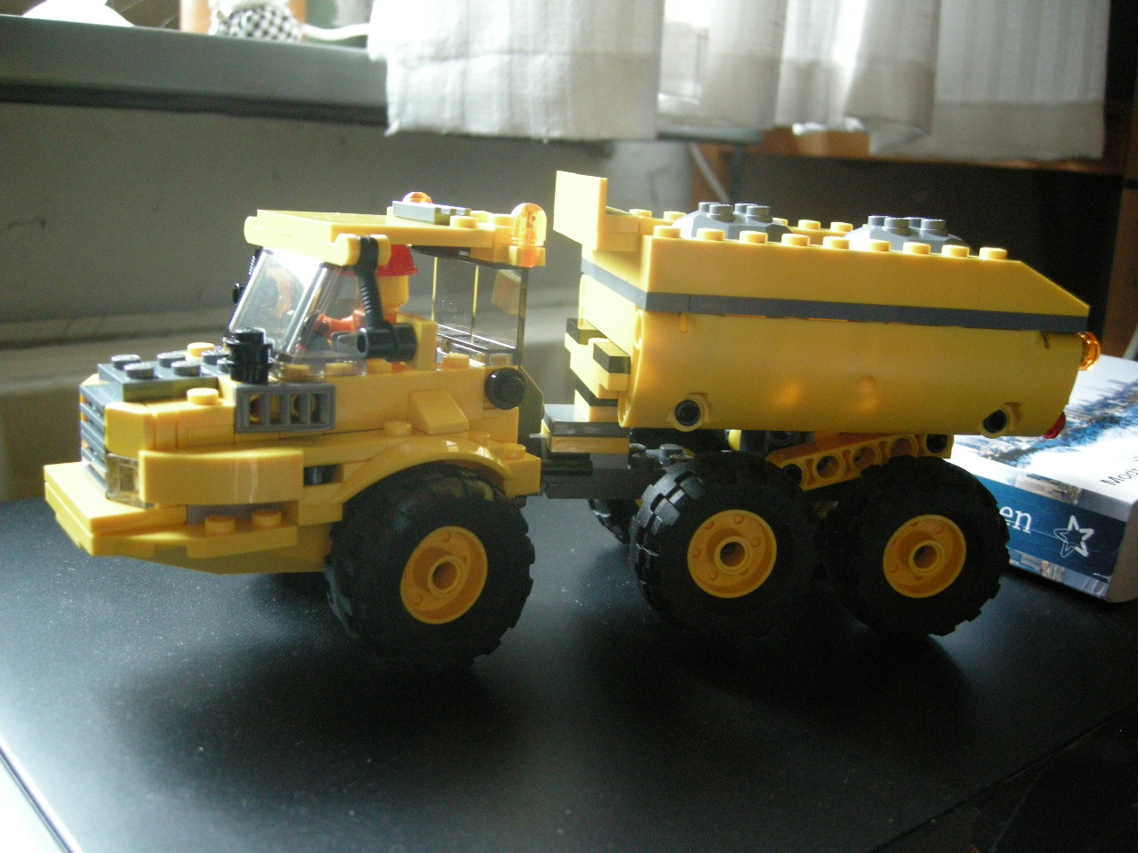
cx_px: 569
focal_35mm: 36
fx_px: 1183
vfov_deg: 39.7
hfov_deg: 51.4
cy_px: 426
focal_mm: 7.5
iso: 400
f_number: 2.7
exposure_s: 1/8.7
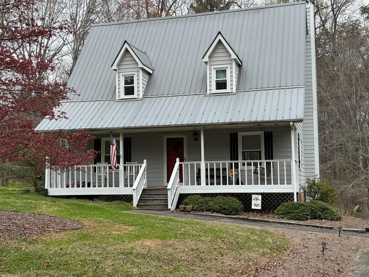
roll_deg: +0.9
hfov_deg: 38.9
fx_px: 522
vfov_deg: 29.7
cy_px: 140
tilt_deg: +3.9
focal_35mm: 49
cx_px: 184
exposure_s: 1/2513
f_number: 1.78
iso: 64
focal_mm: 6.86
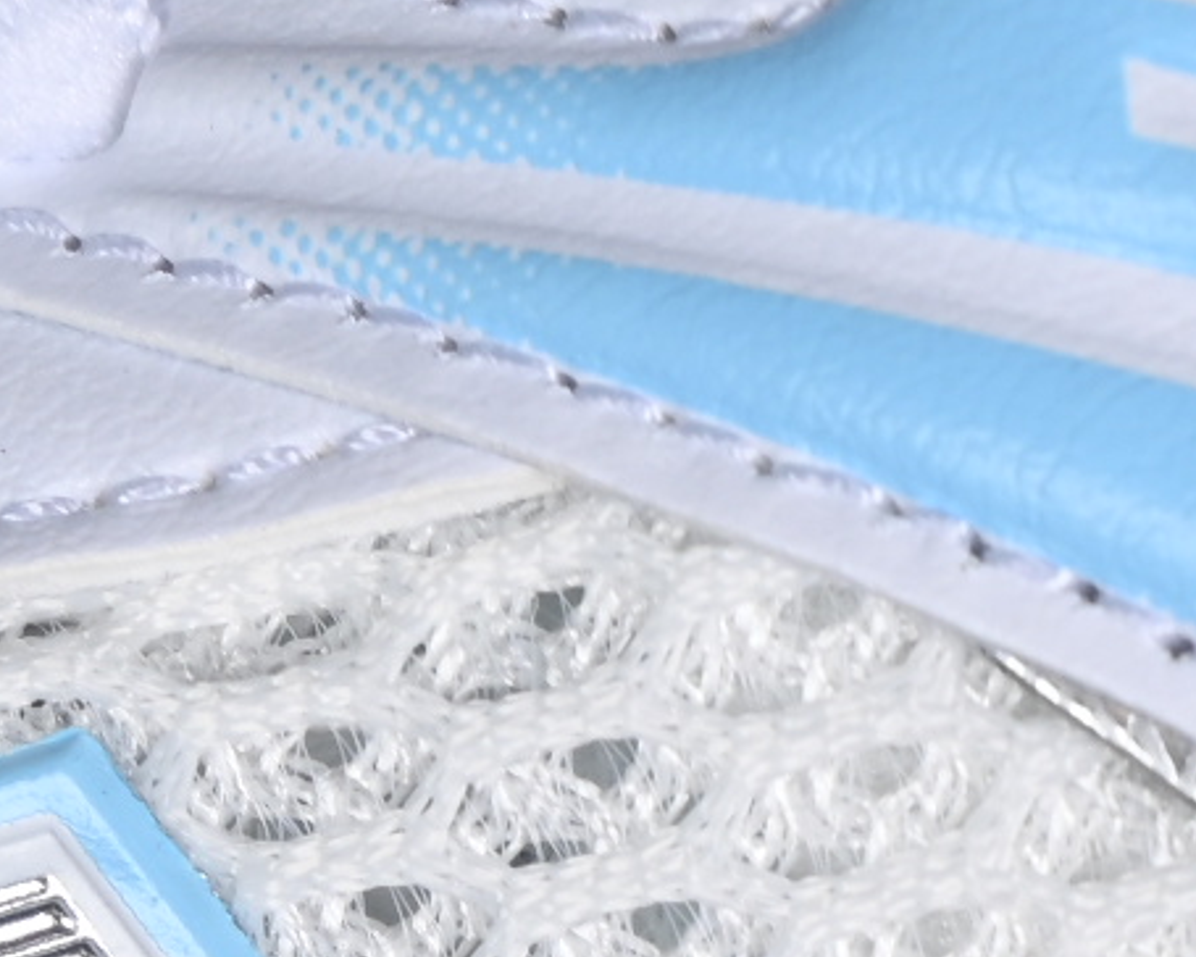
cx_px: 1107
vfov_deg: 3.6
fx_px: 15256
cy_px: 1740
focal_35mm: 431
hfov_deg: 4.5
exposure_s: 1/80
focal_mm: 50
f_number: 7.1
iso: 160
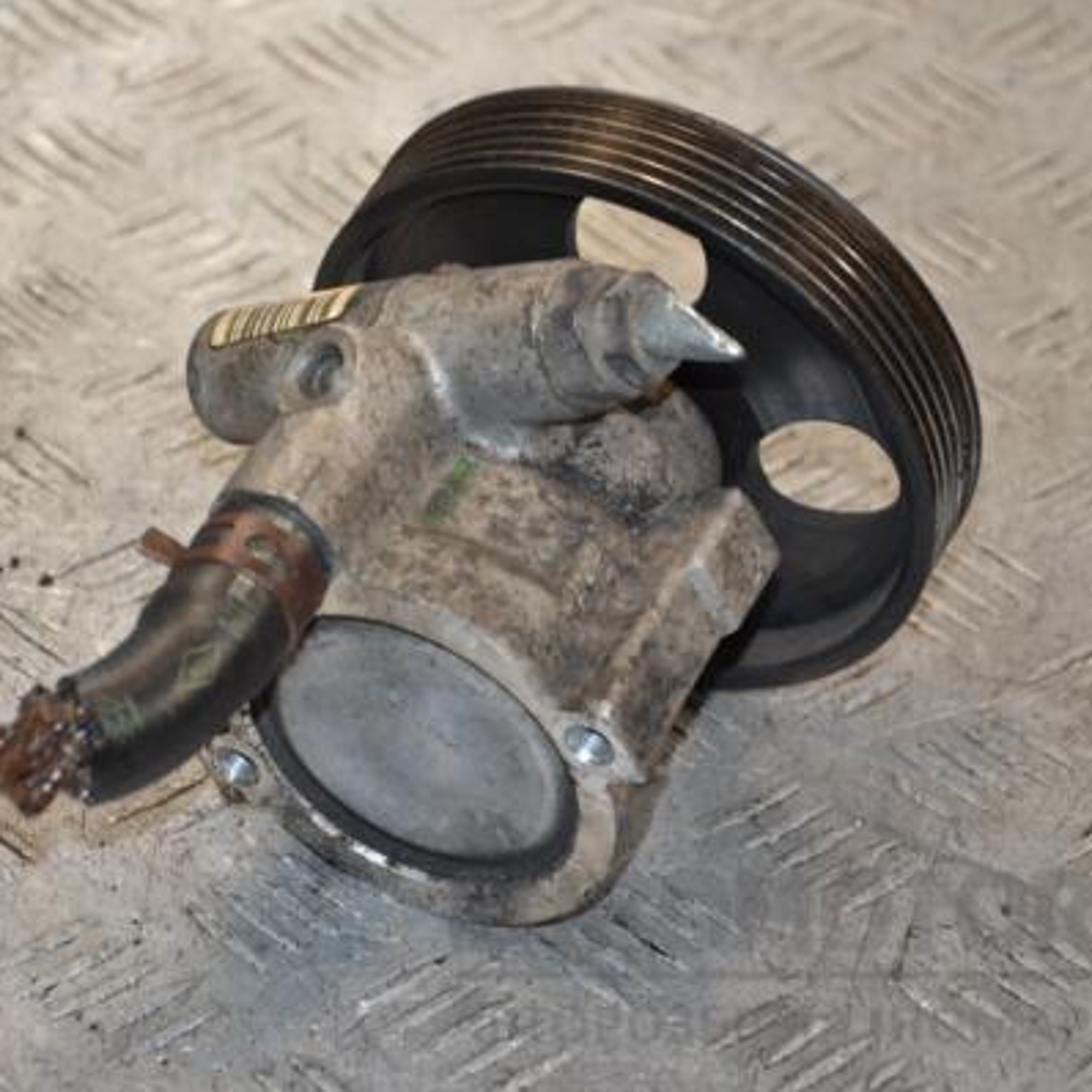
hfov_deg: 9.9
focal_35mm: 177
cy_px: 546
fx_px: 6317
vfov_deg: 9.9
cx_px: 398
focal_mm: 92
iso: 800
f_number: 5.6
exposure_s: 1/200
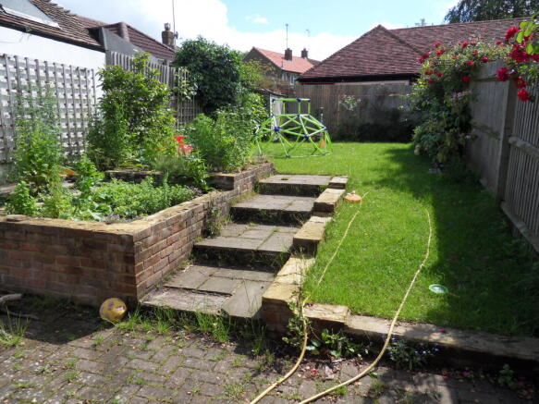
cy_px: 202
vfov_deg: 56.8
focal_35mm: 24
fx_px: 374
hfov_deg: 71.6
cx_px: 270
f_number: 7.5
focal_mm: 4.2
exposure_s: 1/180
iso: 80
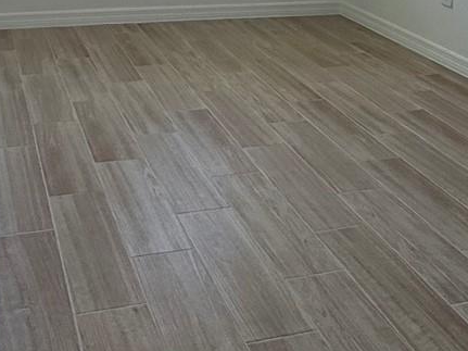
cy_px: -135
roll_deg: -1.3
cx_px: 164
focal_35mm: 52
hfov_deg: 36.5
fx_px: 703
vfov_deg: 23.8
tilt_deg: -2.6
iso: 64
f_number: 2.2
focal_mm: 2.22
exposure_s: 1/159
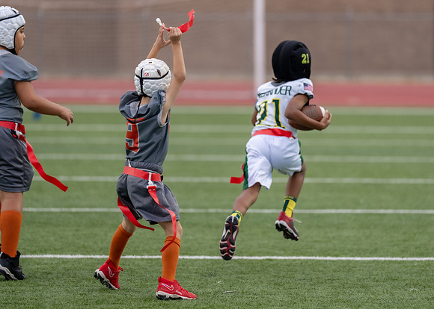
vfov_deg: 5.9
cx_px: 236
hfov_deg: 8.3
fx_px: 3005
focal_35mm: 244
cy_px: 141
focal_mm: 200
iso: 640
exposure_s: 1/1000
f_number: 2.8
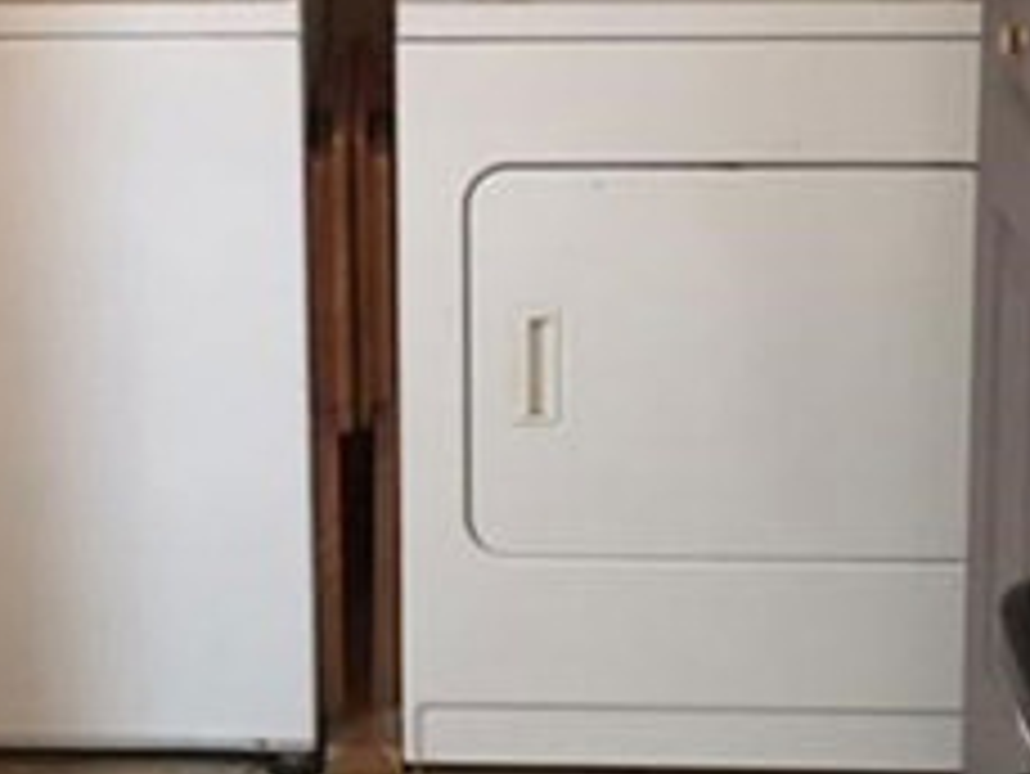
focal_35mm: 81
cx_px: 261
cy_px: -126
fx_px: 2411
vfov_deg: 17.5
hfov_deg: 23.9
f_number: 2.2
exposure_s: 1/15
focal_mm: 4.15
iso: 100
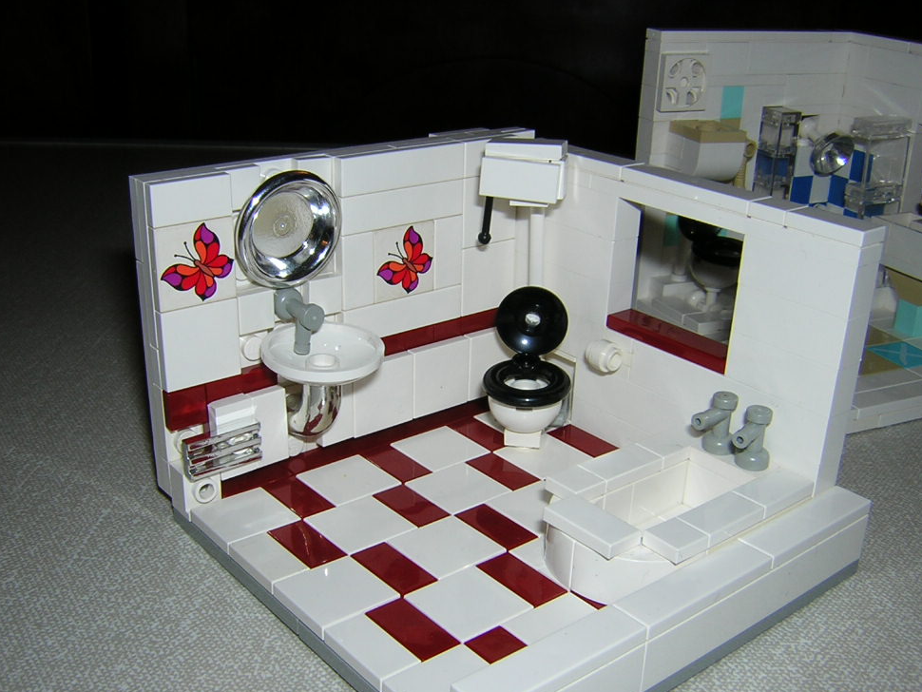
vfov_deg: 37.7
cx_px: 463
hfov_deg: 49.0
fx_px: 1012
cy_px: 363
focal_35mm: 38
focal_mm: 4.7
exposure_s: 1/60.1
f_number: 5.2
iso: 100
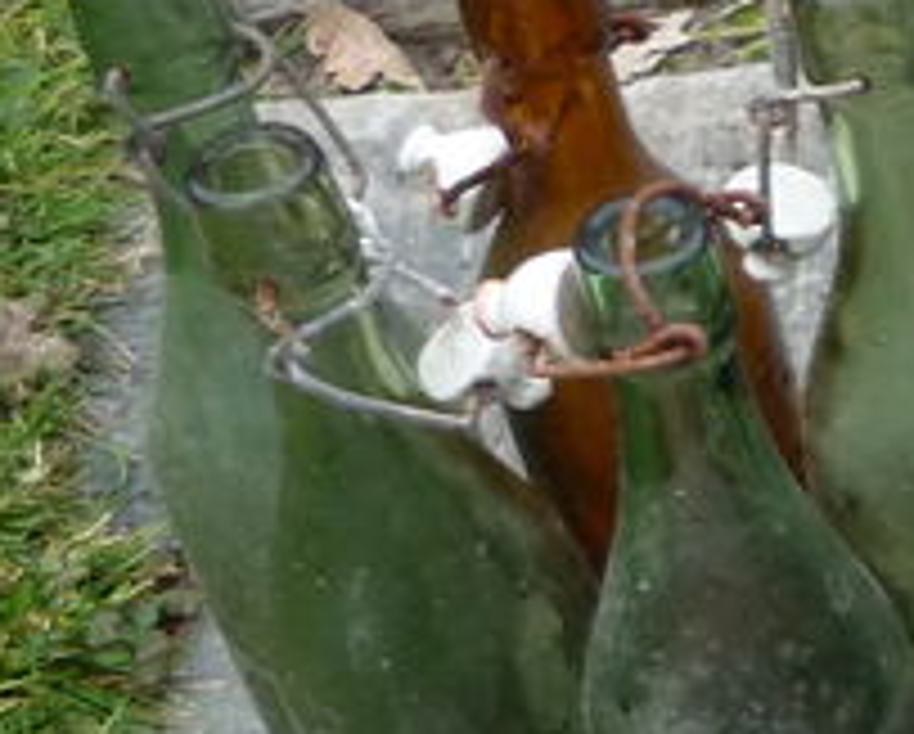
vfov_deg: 10.7
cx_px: 2166
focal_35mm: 144
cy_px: 558
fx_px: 3901
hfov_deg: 11.2
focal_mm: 5.2
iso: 200
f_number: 3.3
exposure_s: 1/30
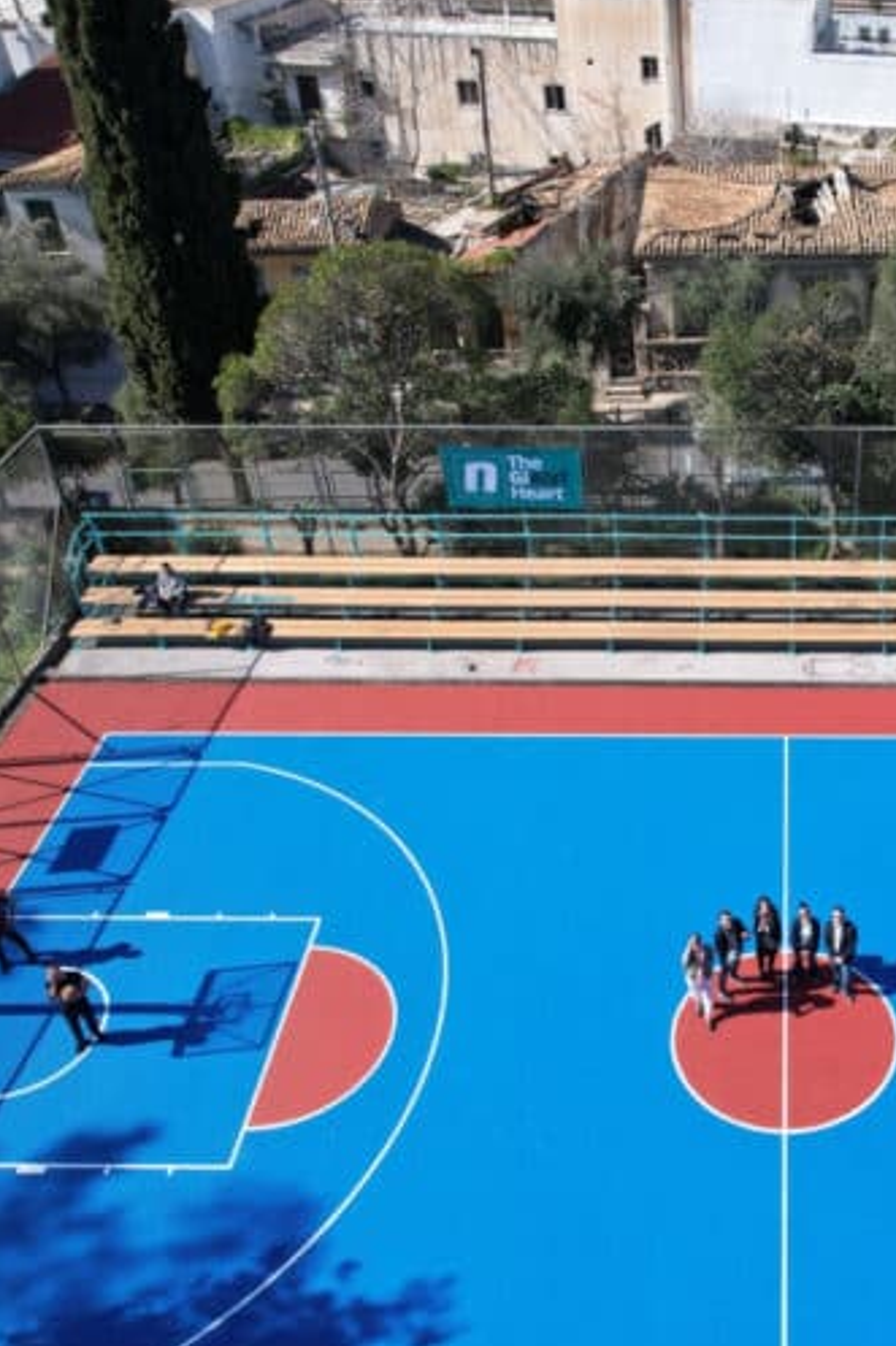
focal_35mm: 34
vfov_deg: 55.8
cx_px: 774
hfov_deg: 36.8
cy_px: 672
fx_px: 1270
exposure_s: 1/80
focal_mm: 8.38
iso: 100
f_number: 2.8
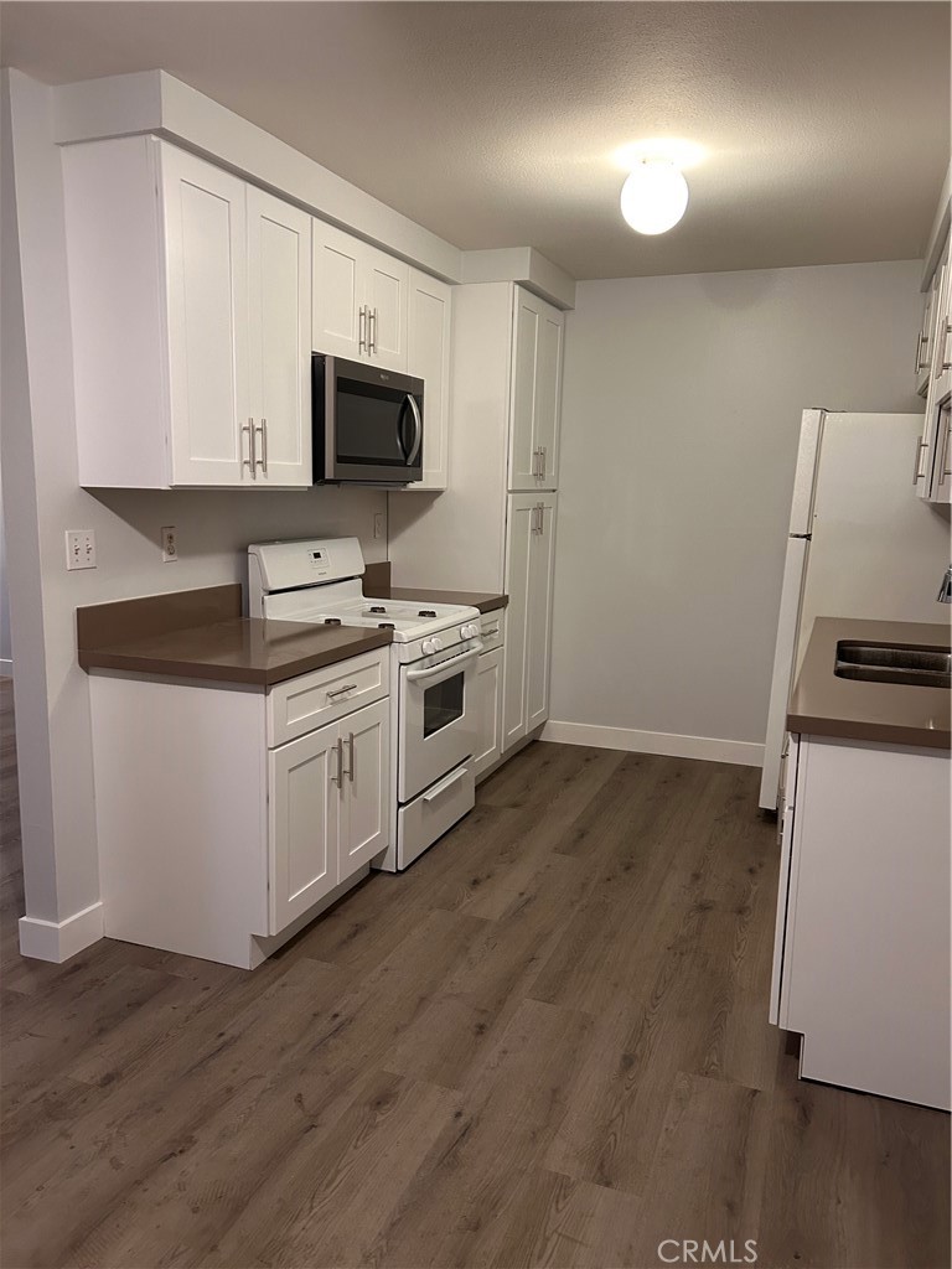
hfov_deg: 53.1
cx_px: 476
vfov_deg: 67.3
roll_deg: -2.1
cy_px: 634
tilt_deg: -9.2
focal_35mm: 26
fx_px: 953
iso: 250
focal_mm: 5.7
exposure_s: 1/60
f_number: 1.5
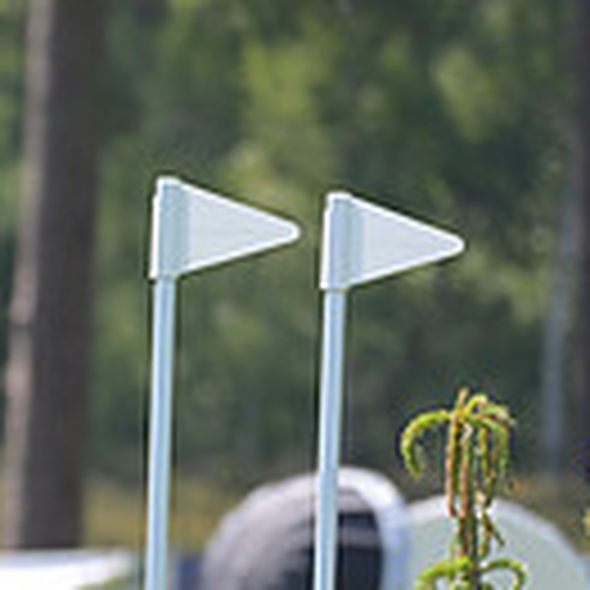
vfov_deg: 1.2
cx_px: -644
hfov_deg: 1.2
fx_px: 27498
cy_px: 655
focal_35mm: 1426
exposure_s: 1/1250
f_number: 5
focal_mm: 380
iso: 640
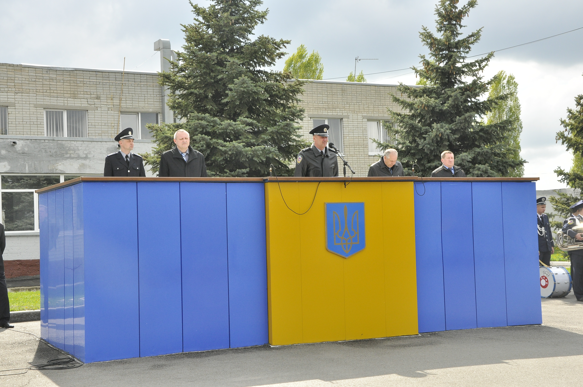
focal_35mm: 52
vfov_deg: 25.7
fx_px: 849
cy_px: 194
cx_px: 292
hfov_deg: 37.9
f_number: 13
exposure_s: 1/640
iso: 800
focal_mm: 35
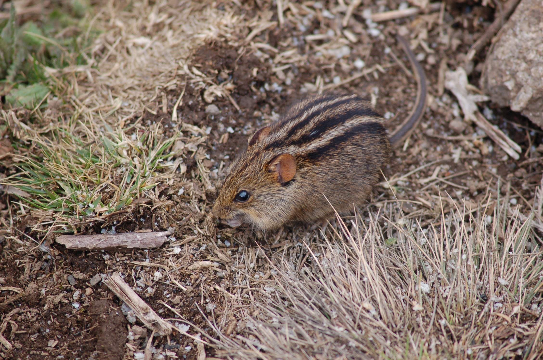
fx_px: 4743
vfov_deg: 4.3
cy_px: 180
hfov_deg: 6.6
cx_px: 272
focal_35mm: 315
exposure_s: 1/125
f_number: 5
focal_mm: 210
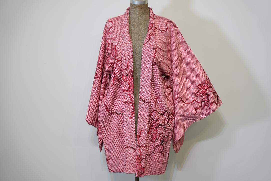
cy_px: 90
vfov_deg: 17.5
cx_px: 136
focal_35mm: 78
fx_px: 587
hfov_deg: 26.0
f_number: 4
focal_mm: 78
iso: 800
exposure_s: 1/80
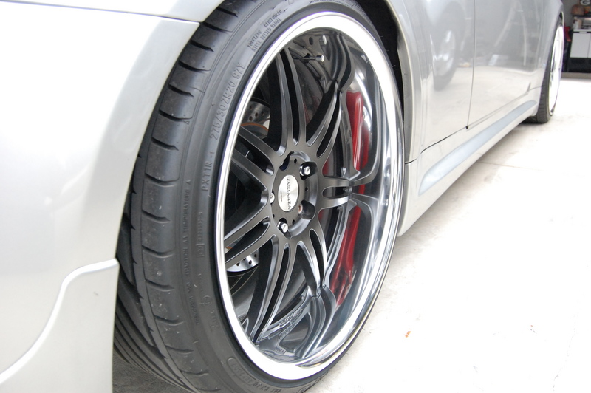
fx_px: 492
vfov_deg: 43.5
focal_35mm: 30
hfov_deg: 62.0
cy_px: 196
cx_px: 296
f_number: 5.6
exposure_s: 1/400
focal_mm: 20
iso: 1600
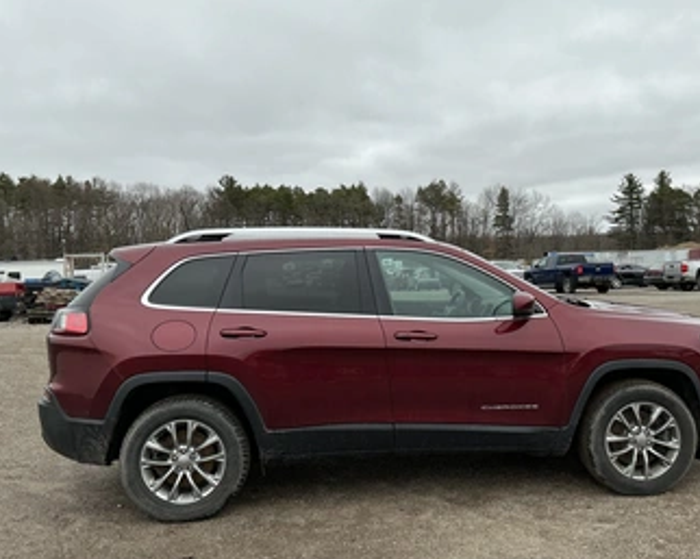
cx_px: 396
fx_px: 704
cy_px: 274
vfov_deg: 43.3
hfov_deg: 52.7
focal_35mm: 34
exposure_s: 1/929
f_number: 1.8
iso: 25
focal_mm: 3
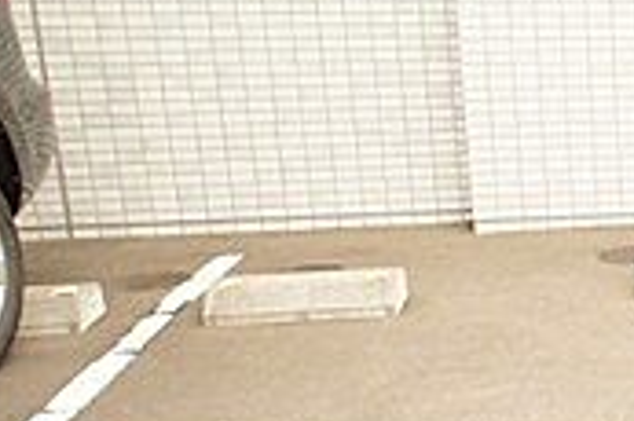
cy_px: 254
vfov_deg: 15.3
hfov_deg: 19.3
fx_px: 1566
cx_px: 1008
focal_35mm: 89
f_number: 5
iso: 200
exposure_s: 1/80
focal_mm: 16
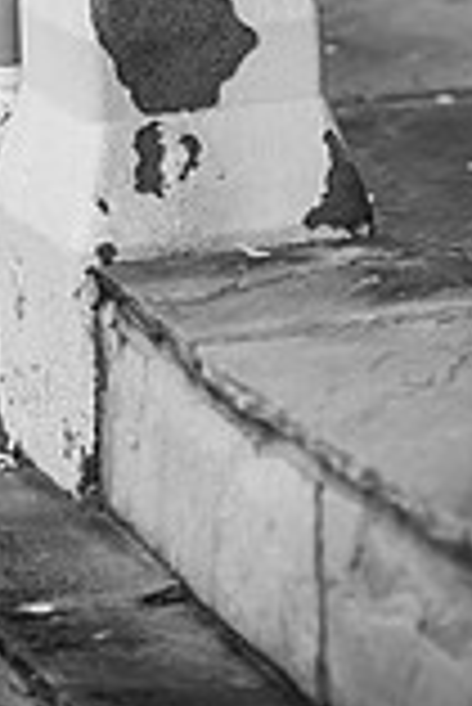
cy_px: -234
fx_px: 4768
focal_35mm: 243
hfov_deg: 5.7
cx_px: 200
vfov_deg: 8.3
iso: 100
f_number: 1.8
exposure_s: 1/640
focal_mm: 85
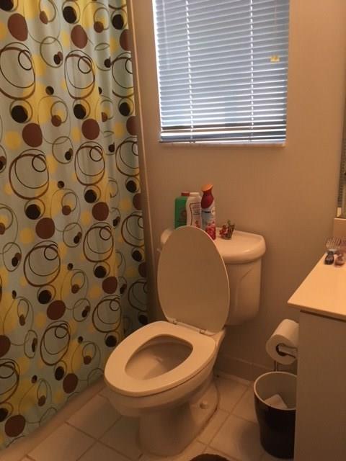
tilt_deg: -19.6
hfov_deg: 48.2
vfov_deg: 61.7
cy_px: 230
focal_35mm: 29
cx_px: 173
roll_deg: +4.4
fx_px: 386
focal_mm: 4.15
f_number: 2.2
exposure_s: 1/30
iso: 125
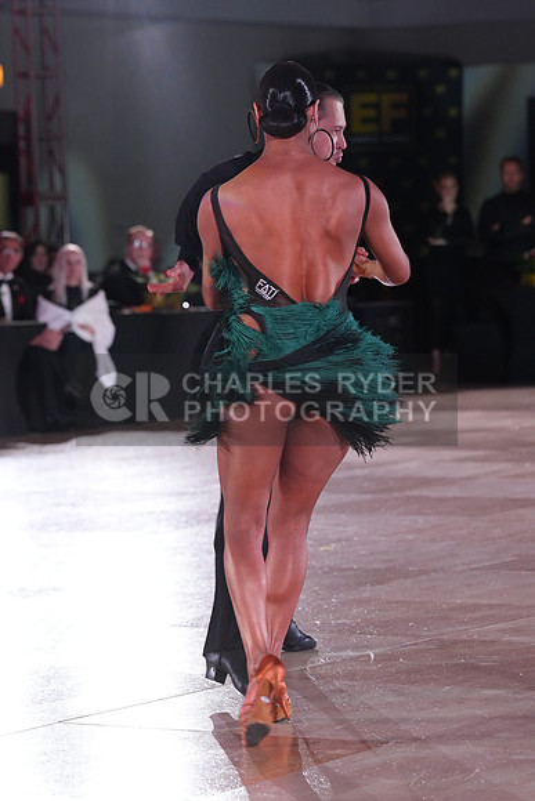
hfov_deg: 8.8
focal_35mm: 156
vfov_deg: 13.2
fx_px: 3475
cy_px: 400
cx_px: 268
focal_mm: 156
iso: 5000
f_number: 5.6
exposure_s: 1/250
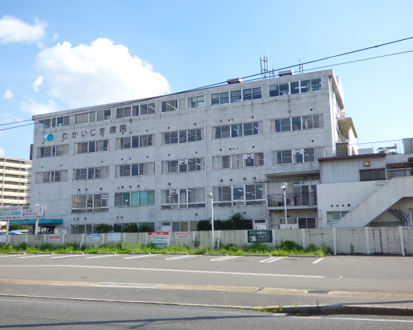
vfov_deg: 42.2
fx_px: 428
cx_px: 201
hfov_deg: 51.5
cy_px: 164
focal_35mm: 35
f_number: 3.4
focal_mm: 5.97
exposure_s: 1/640
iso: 100
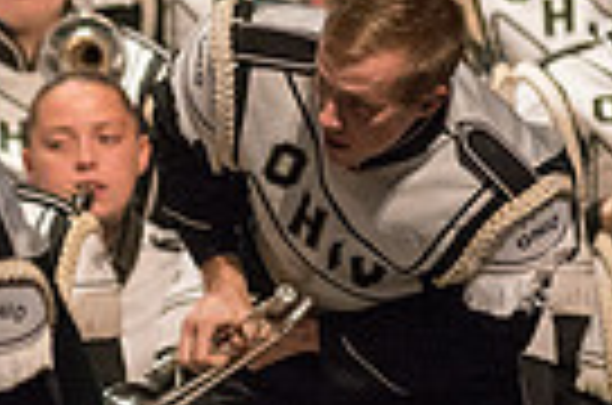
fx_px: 21760
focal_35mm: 1283
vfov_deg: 1.1
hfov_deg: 1.6
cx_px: -549
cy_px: 263
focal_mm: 300
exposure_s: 1/500
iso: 4000
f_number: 2.8
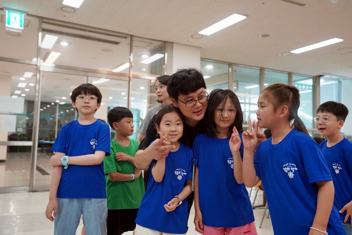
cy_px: 118
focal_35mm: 35
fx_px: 342
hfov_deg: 54.4
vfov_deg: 37.9
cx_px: 176
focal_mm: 35
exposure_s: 1/160
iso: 1600
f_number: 4
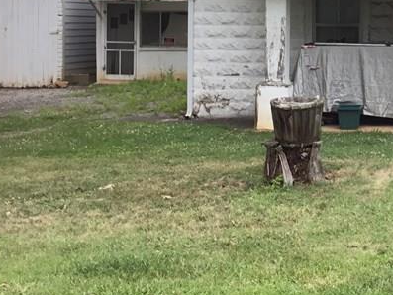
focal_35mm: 80
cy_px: 23
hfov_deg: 22.1
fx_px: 909
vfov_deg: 18.1
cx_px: 499
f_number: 2.4
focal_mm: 3.3
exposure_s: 1/60
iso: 25
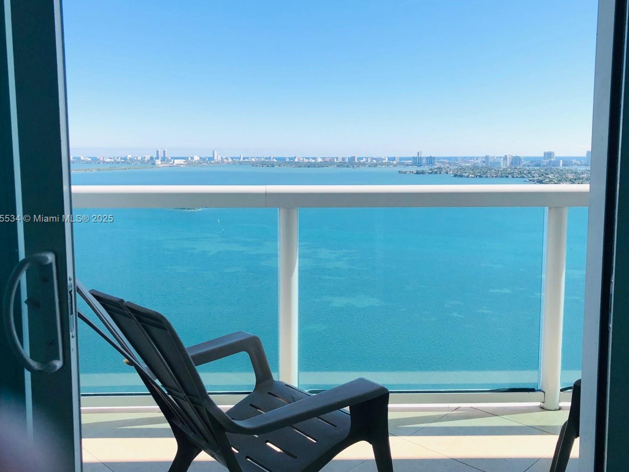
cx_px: 329
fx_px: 581
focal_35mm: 32
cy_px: 219
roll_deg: -0.1
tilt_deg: -4.4
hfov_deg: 56.8
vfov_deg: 44.1
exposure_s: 1/2024
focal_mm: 4
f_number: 1.8
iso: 20
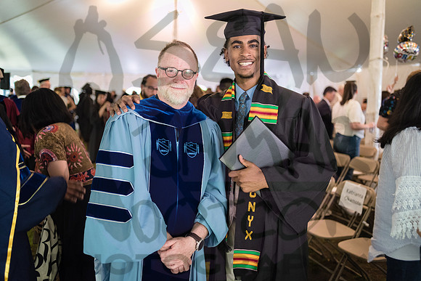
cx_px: 210
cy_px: 140
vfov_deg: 37.9
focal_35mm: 35
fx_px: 409
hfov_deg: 54.4
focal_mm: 35
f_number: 2.8
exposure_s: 1/100
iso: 4000
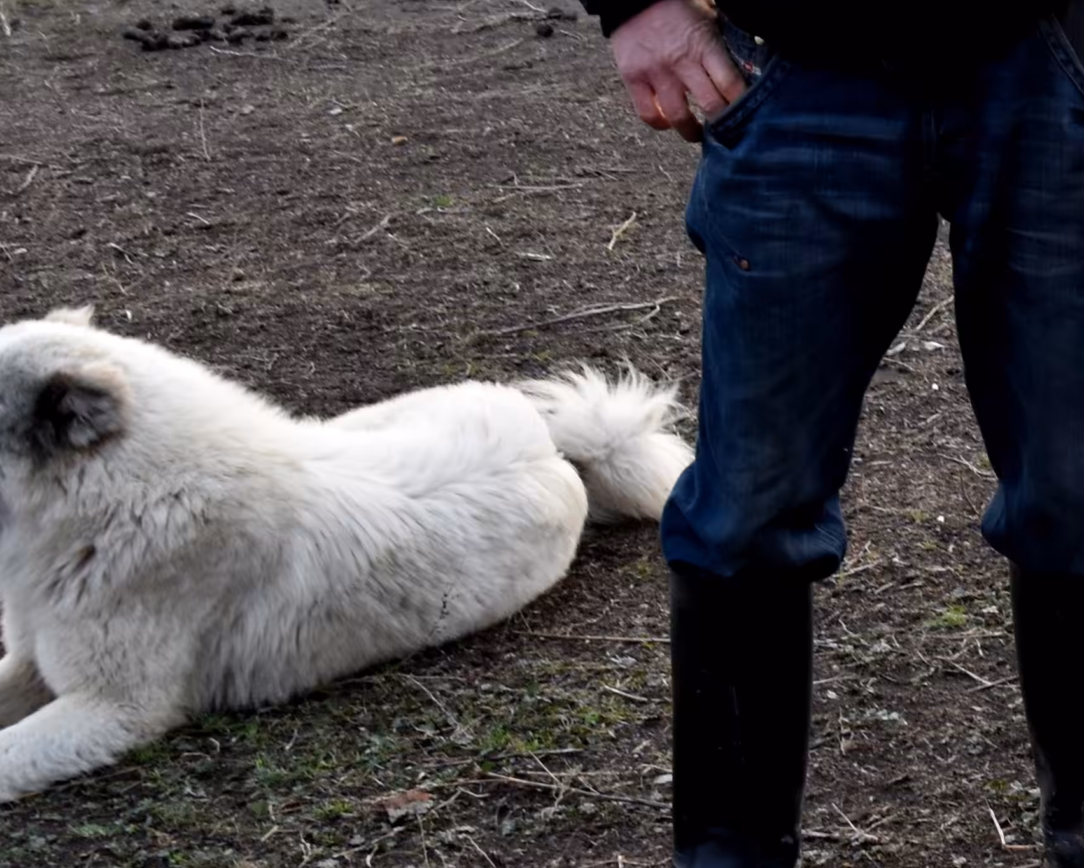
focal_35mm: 119
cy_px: -53
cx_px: 1530
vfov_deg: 12.8
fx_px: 3818
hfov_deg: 15.2
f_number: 4.5
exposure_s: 1/80
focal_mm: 24
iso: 800
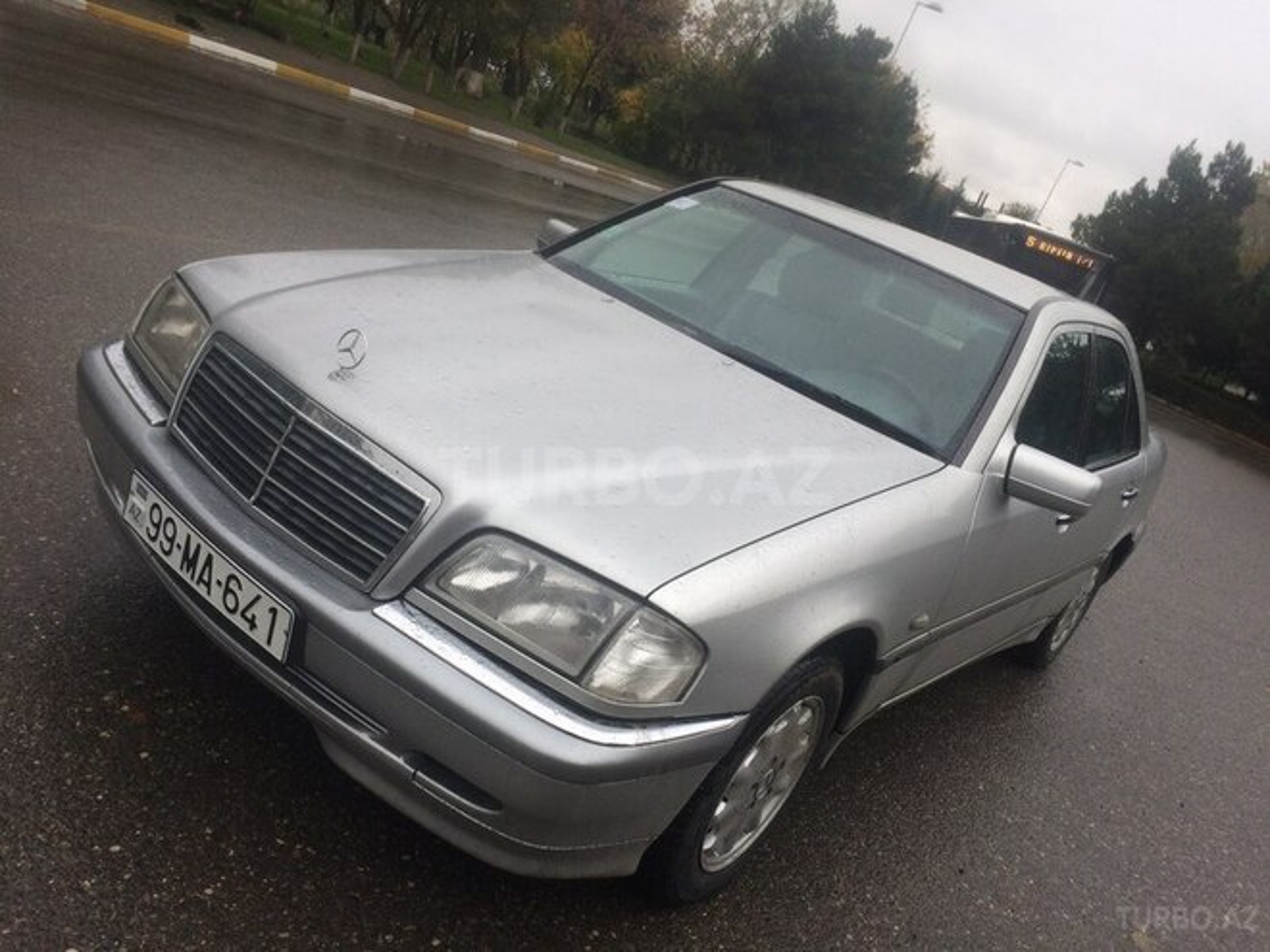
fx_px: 1064
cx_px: 635
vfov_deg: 48.2
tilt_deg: -17.6
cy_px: 476
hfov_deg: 61.7
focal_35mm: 29
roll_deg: -20.6
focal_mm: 4.15
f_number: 2.2
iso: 32
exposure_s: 1/471
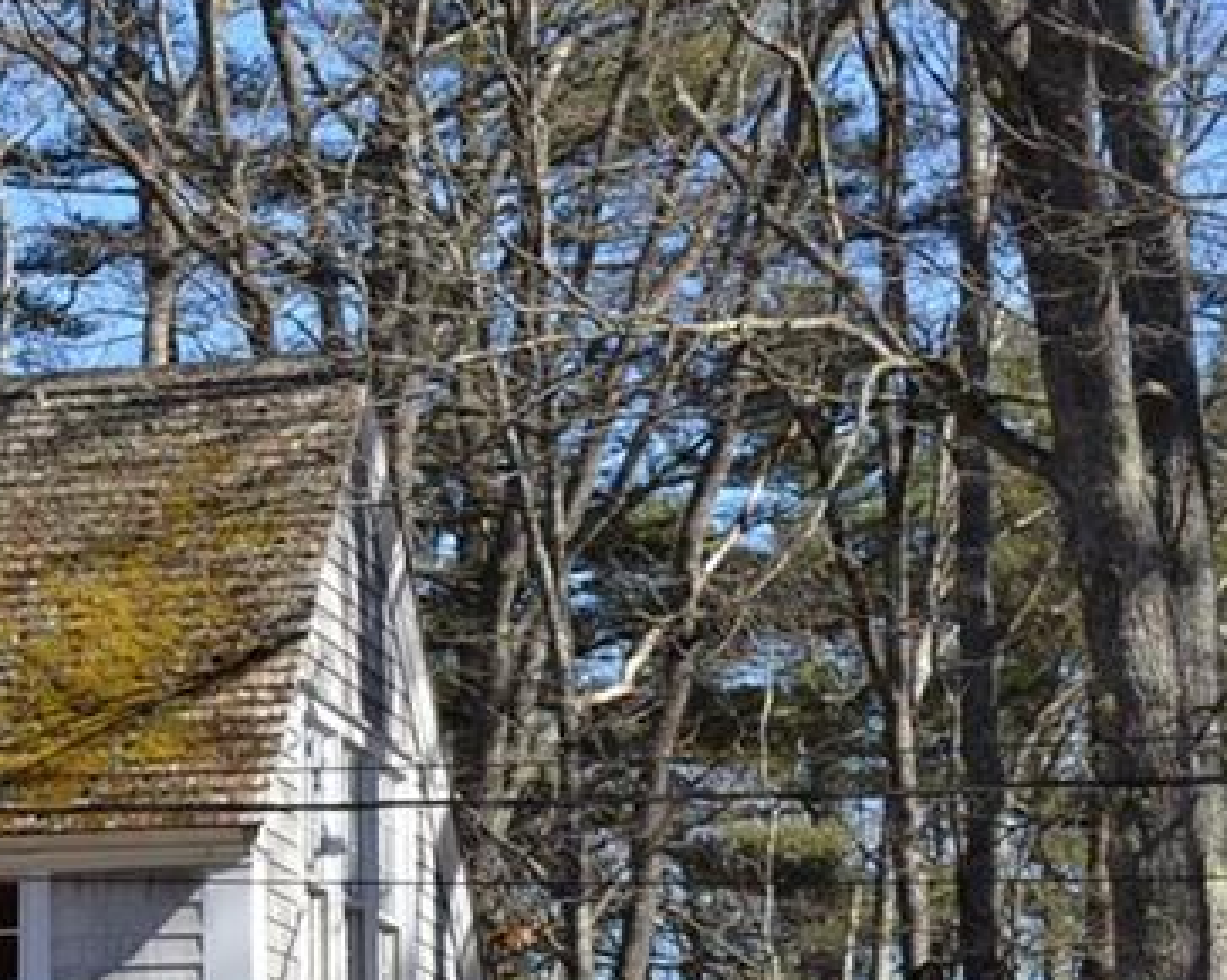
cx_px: -324
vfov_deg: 9.7
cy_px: 882
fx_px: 5771
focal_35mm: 159
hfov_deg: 11.8
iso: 100
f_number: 7.1
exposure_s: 1/200
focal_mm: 40
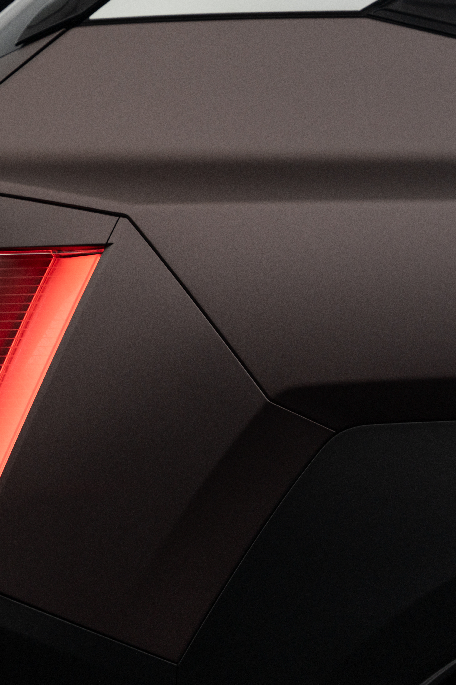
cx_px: -21
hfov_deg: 10.2
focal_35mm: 133
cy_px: 375
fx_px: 2527
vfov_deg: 15.4
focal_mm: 70
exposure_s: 1/80
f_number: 3.5
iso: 400
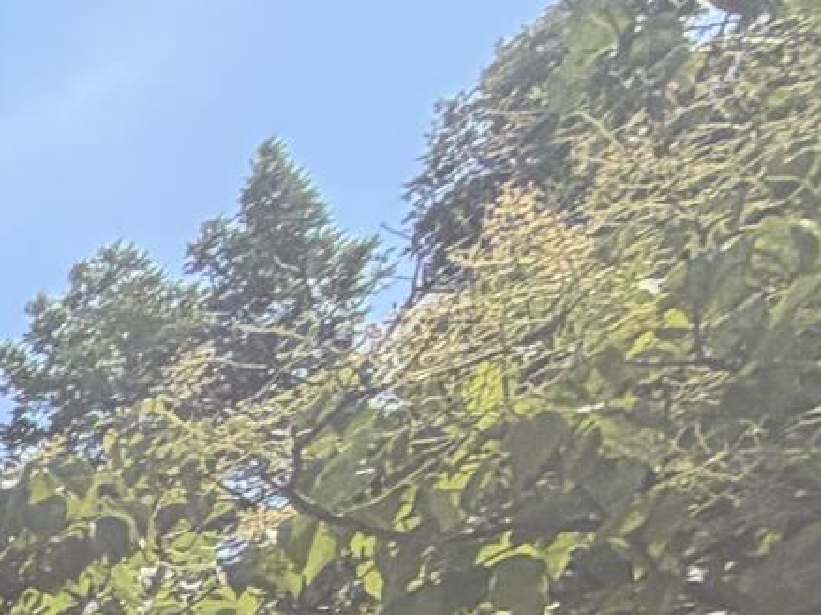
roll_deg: +0.8
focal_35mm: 96
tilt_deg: -1.5
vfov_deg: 10.7
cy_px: 1841
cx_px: -1871
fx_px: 2276
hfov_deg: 10.4
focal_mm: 2.22
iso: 25
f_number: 2.2
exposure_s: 1/770
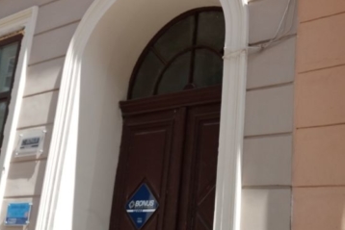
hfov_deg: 38.1
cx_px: 192
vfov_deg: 26.0
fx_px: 499
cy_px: 129
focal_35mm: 52
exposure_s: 1/937
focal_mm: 3.7
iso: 64
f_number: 1.9
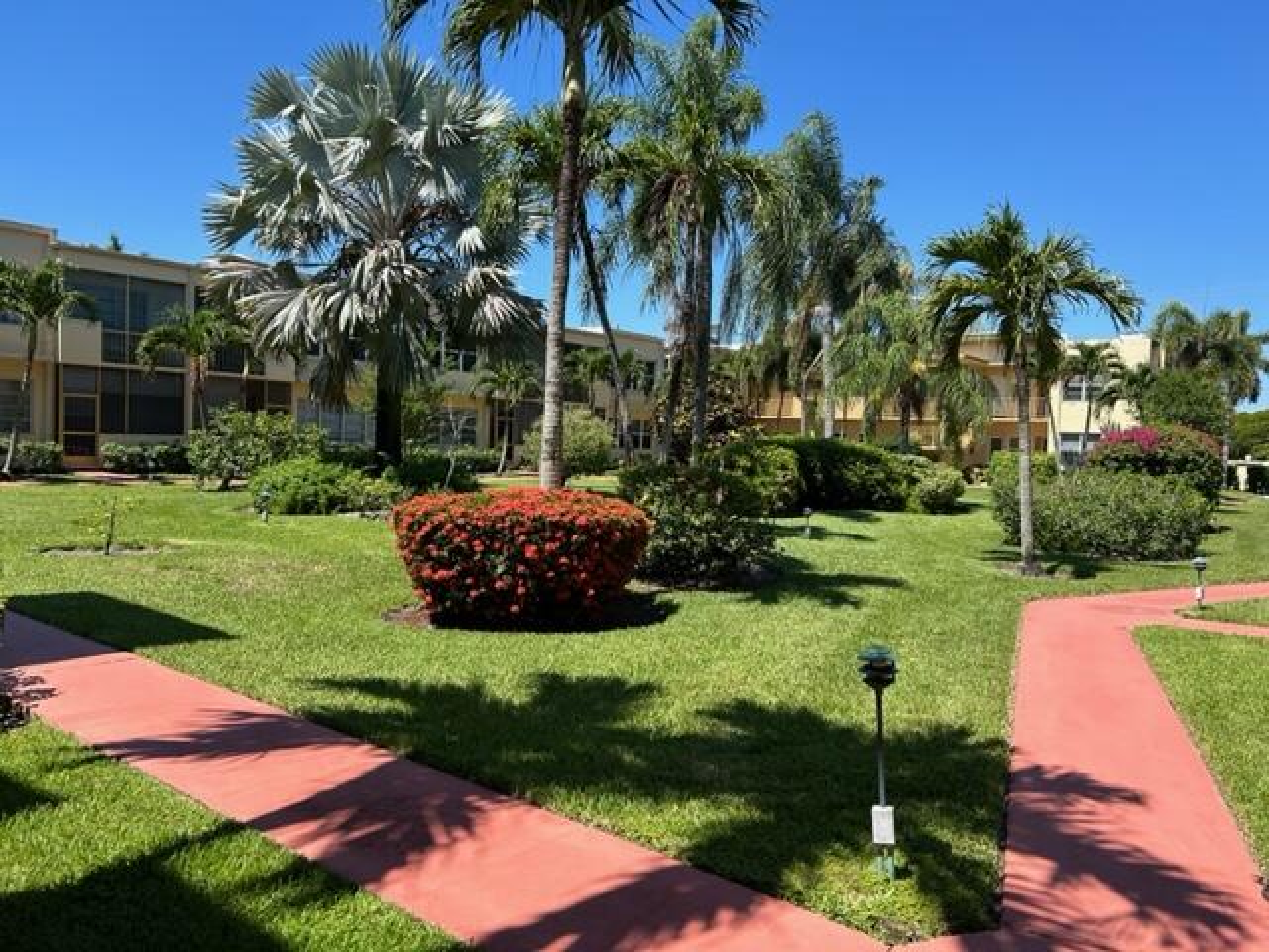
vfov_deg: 53.1
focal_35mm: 26
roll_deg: -1.4
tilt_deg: -2.5
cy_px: 476
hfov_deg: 67.3
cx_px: 634
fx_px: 953
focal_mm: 5.7
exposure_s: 1/2695
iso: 50
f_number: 1.5
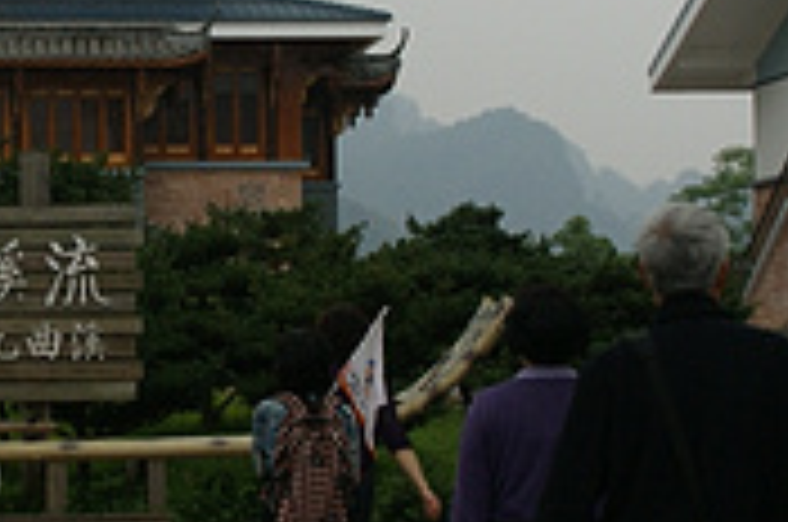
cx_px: 32
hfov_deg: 15.3
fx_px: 2884
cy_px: 218
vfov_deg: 10.3
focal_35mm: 132
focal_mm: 22
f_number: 8
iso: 100
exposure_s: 1/40
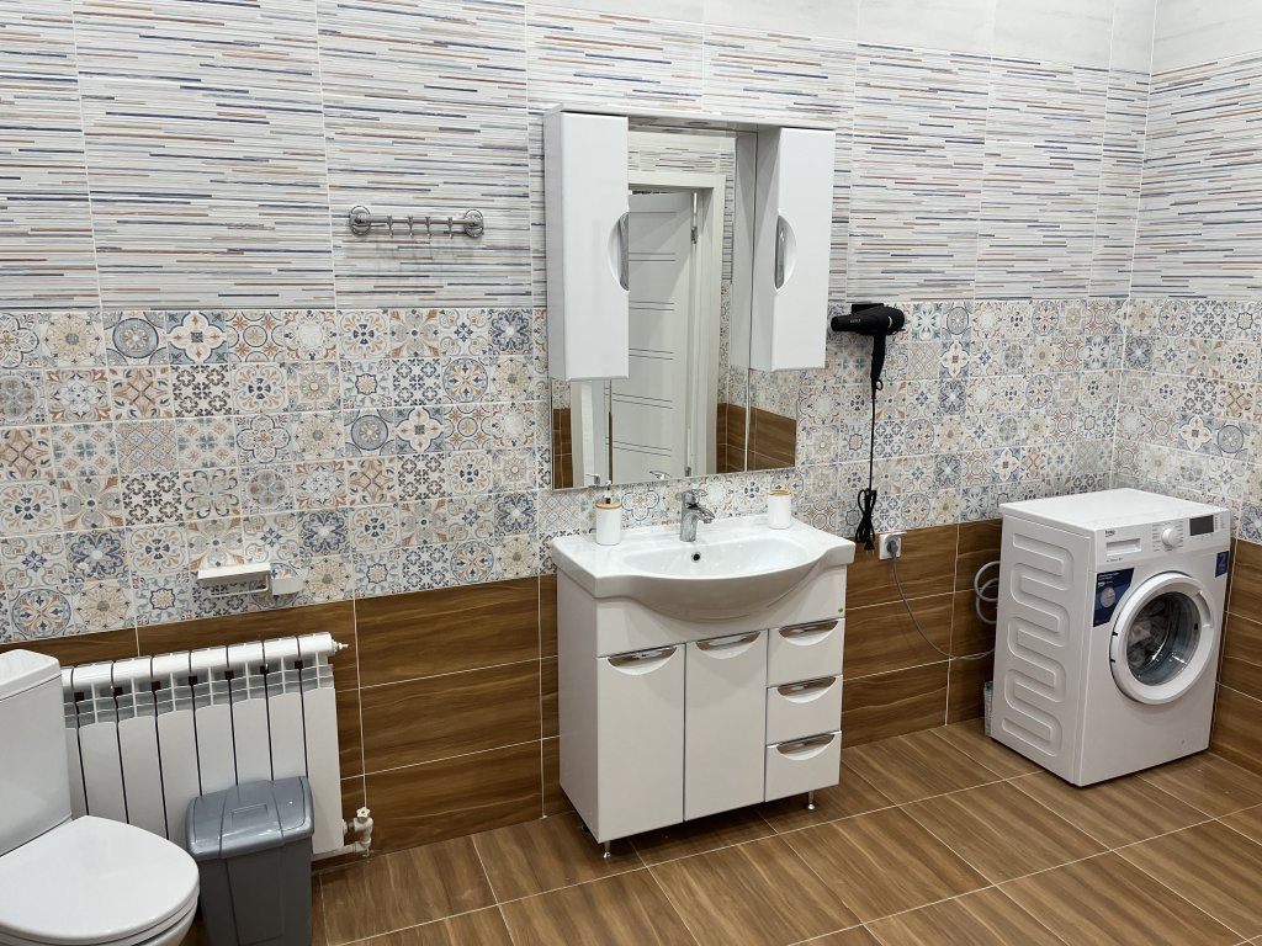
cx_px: 631
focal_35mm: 26
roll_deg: +0.0
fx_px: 948
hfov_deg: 67.3
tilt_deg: -10.5
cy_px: 473
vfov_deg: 53.1
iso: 125
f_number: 1.6
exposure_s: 1/100
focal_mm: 5.1
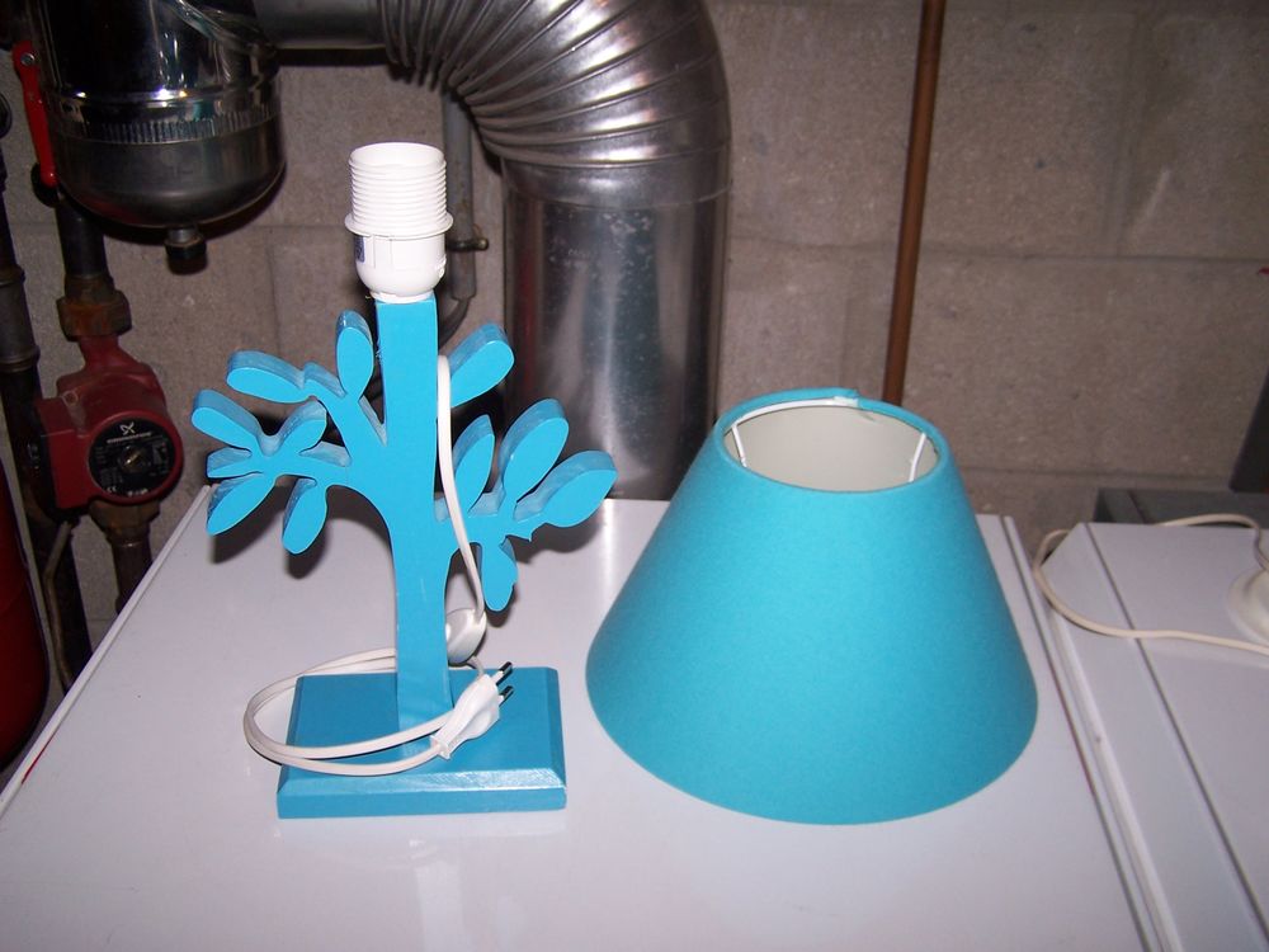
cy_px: 476
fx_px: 1393
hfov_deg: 49.0
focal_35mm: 38
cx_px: 634
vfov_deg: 37.7
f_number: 2.8
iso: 80
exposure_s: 1/60
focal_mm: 6.3
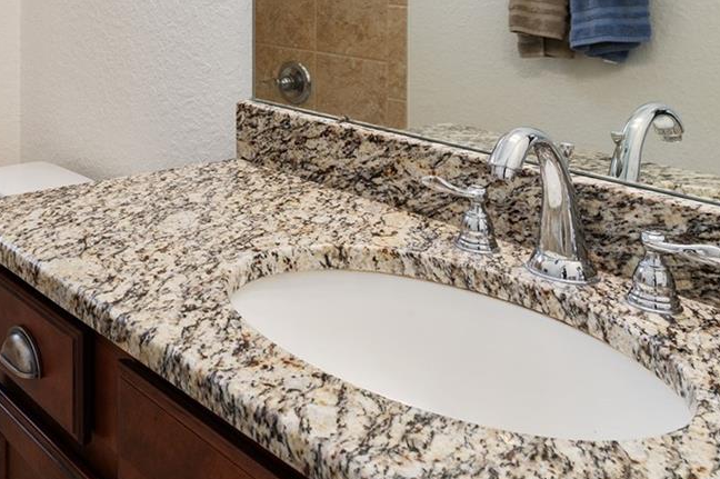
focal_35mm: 43
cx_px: 24
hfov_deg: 40.8
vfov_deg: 28.4
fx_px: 854
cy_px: -50
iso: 250
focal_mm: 17.3
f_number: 8
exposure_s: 1/13
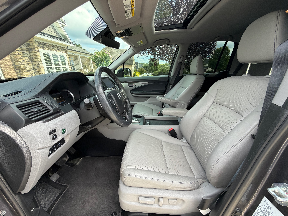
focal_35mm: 14
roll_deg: +1.3
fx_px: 116
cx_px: 144
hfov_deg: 102.1
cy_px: 108
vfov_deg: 85.7
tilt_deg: -19.1
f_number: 2.2
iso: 40
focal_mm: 2.22
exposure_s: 1/183
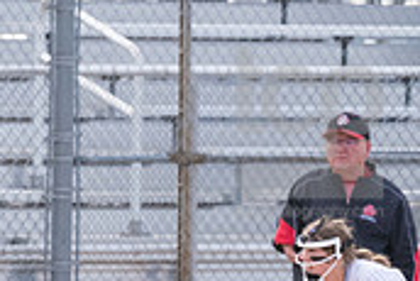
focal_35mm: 909
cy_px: 469
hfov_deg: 2.3
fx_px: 10614
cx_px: -37
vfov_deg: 1.5
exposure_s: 1/1600
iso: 1600
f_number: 5.6
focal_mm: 180
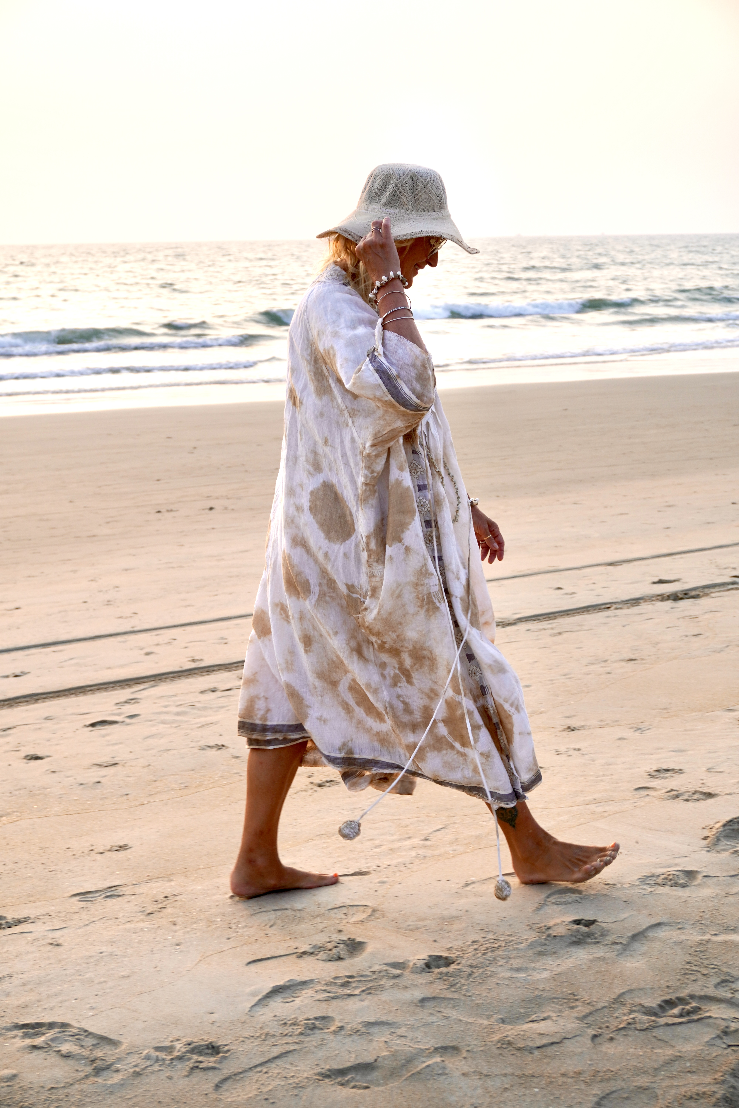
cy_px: 554
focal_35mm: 50
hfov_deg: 27.3
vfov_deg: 40.0
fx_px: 1524
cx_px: 370
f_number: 5.6
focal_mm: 33
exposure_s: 1/160
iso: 100
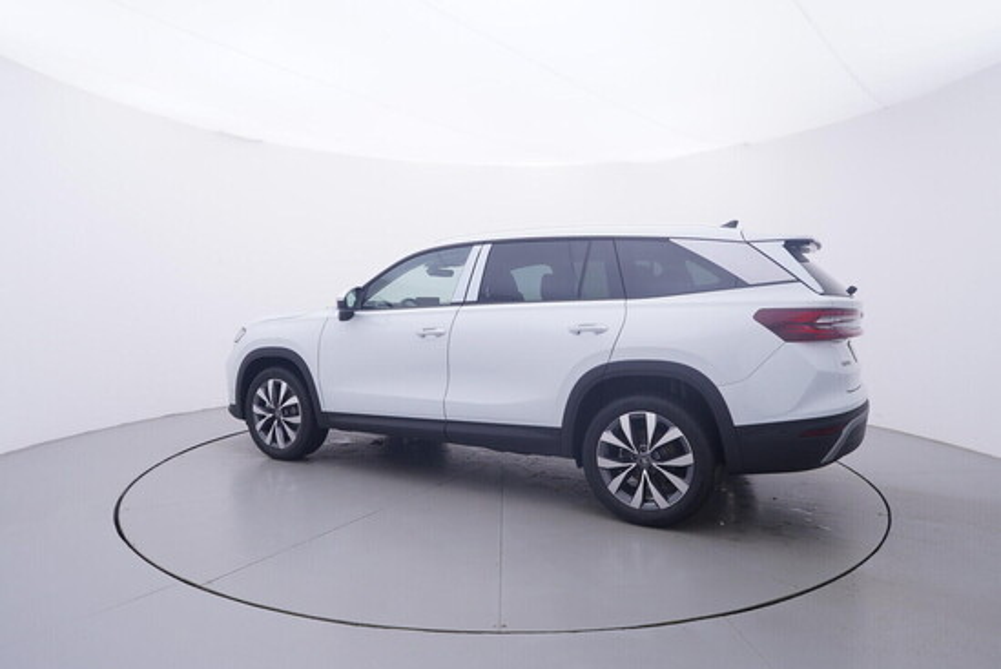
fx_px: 626
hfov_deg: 77.3
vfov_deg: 56.2
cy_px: 334
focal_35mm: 22
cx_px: 500
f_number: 5
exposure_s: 1/80
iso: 200
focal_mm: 15
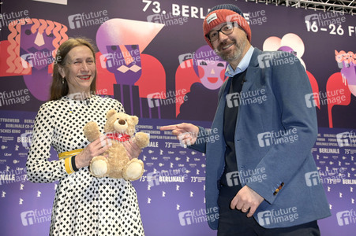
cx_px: 178
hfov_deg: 46.4
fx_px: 415
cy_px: 118
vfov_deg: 31.8
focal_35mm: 42
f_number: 5.6
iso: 2000
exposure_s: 1/100
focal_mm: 42
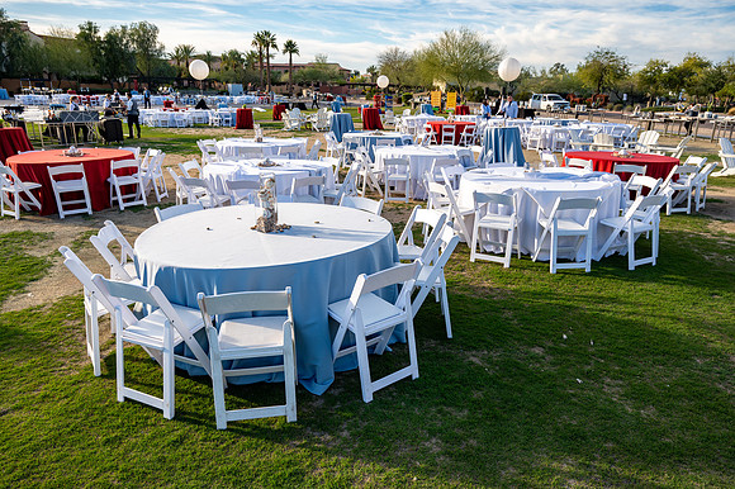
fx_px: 490
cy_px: 244
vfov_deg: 53.1
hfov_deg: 73.8
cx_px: 368
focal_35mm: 24
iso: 100
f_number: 6.3
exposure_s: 1/160
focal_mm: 24
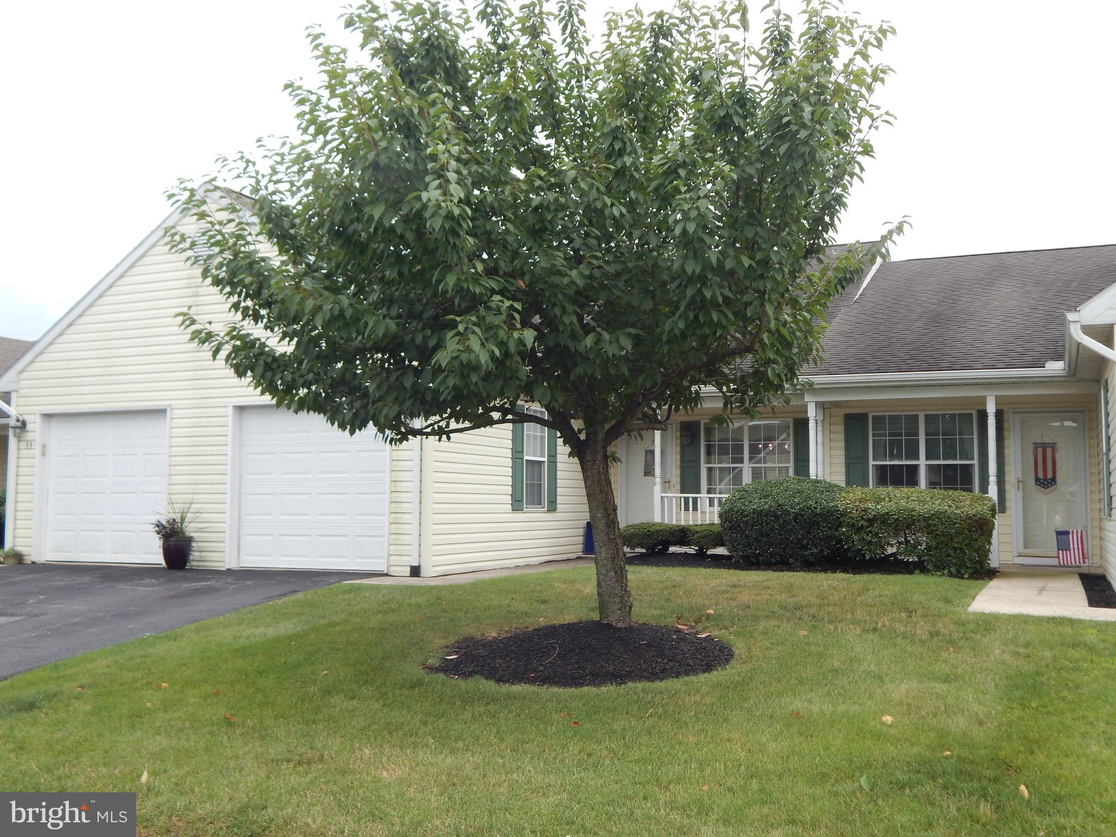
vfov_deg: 40.7
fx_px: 1128
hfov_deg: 52.6
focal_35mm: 35
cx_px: 558
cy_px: 418
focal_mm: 6.1
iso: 125
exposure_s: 1/640
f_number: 3.3
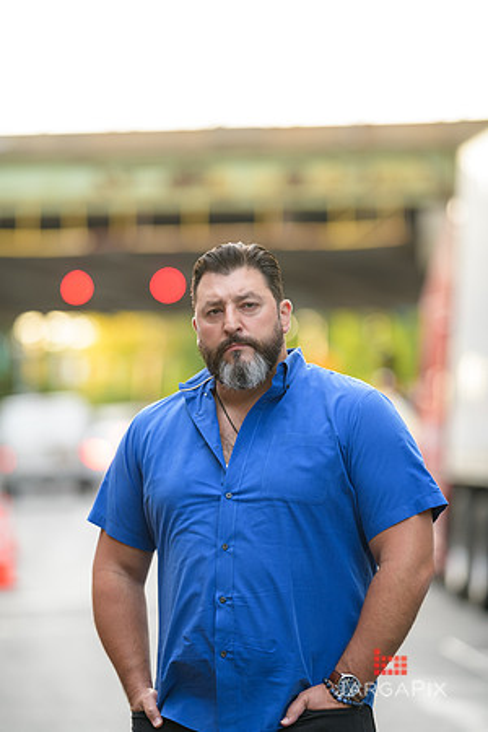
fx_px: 2745
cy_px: 366
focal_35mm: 135
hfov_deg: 10.2
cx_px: 244
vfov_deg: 15.2
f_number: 2
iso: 200
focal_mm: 135
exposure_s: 1/200
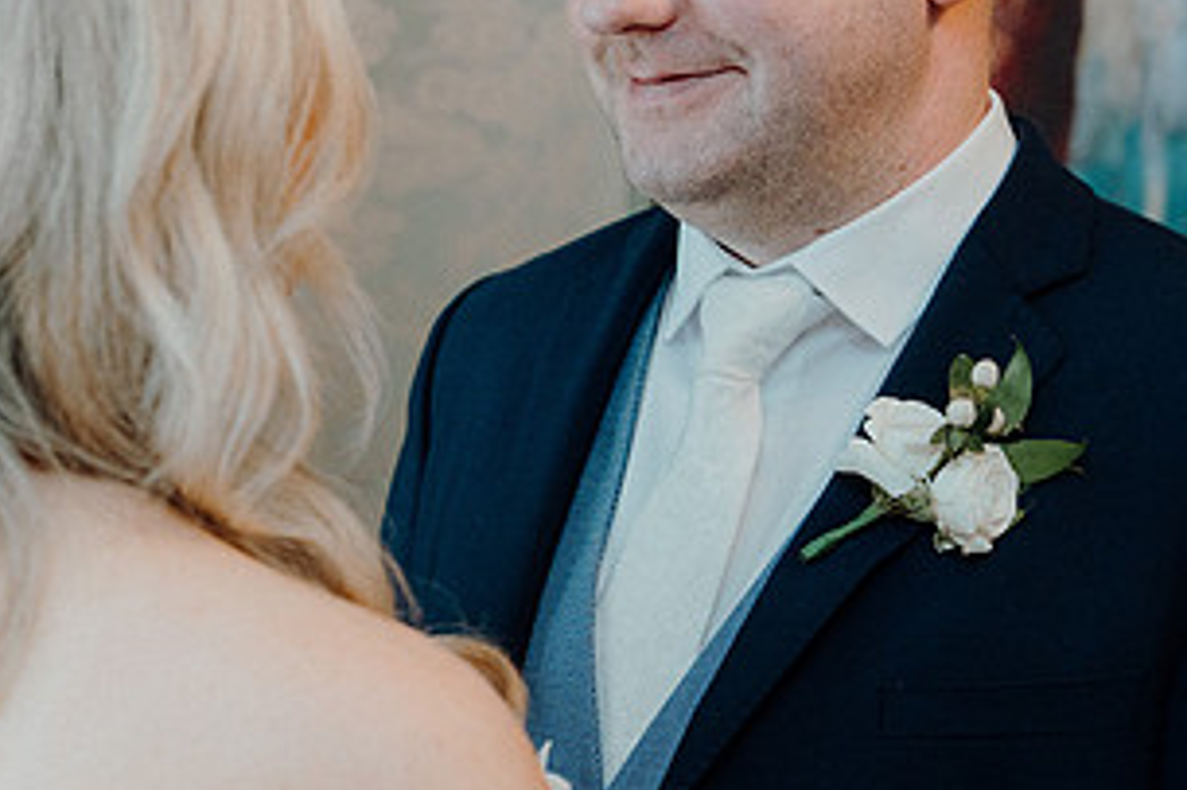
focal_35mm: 97
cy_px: 395
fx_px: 3196
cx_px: 385
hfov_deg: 21.0
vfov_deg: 14.1
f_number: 3.5
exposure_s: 1/160
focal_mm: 51
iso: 2500
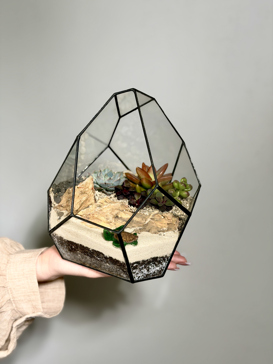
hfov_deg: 30.3
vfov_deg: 39.7
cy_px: 182
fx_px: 505
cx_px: 136
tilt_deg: -23.8
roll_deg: -0.7
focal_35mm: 48
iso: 64
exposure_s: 1/733
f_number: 1.78
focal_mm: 6.76
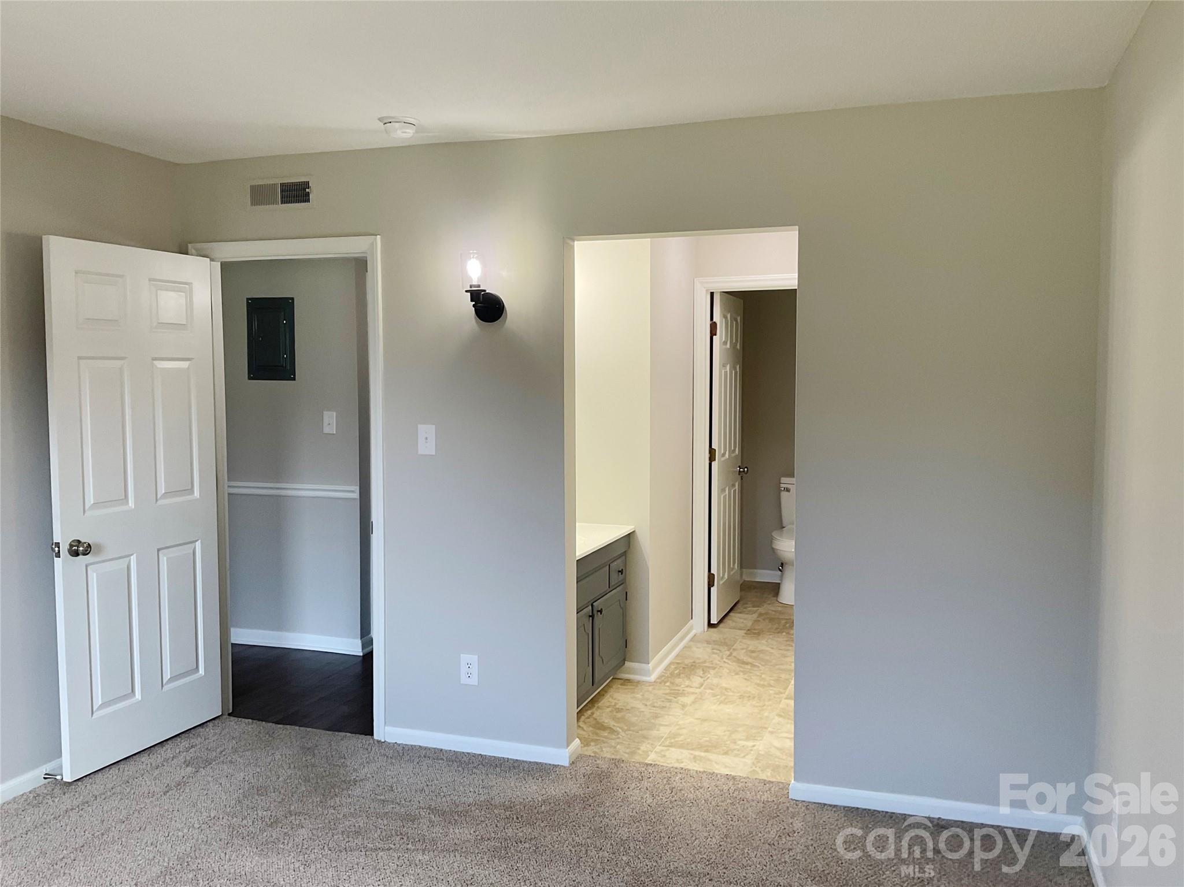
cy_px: 444
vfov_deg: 48.2
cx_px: 592
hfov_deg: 61.7
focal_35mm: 29
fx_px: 992
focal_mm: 3
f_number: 1.8
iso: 40
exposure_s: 1/60
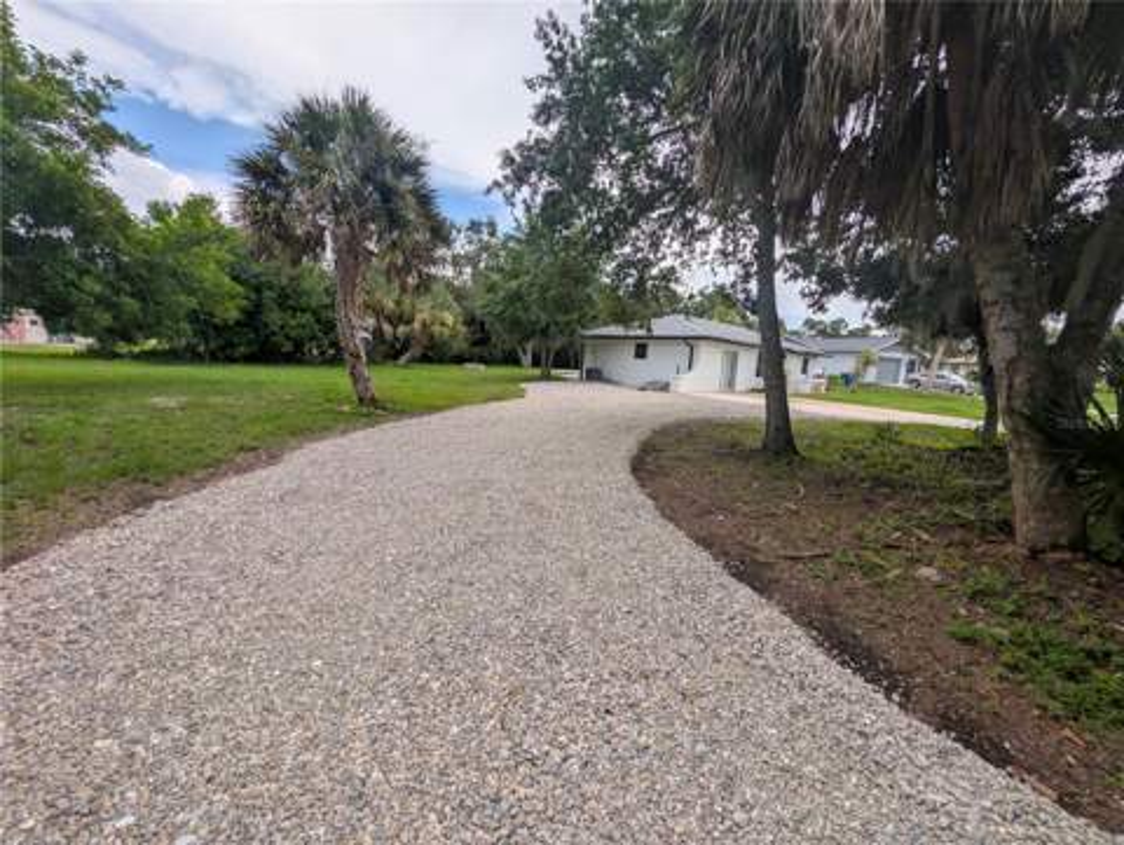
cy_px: 422
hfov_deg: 110.5
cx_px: 562
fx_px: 390
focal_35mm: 12
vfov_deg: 94.6
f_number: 1.7
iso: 48
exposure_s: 1/2882
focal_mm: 2.02
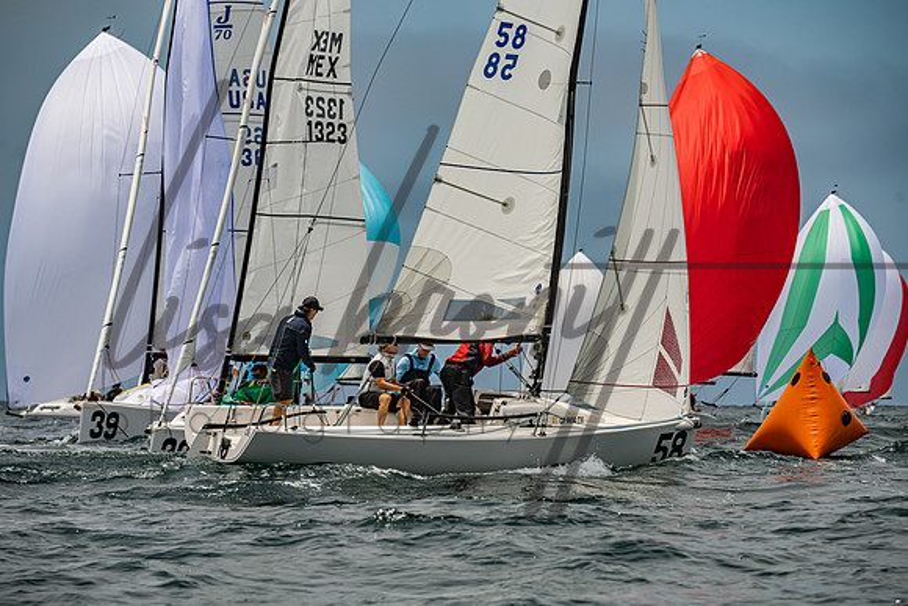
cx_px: 454
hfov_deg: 10.0
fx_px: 5178
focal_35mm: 205
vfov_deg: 6.7
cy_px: 303
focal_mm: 200
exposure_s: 1/3200
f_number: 6.3
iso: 400
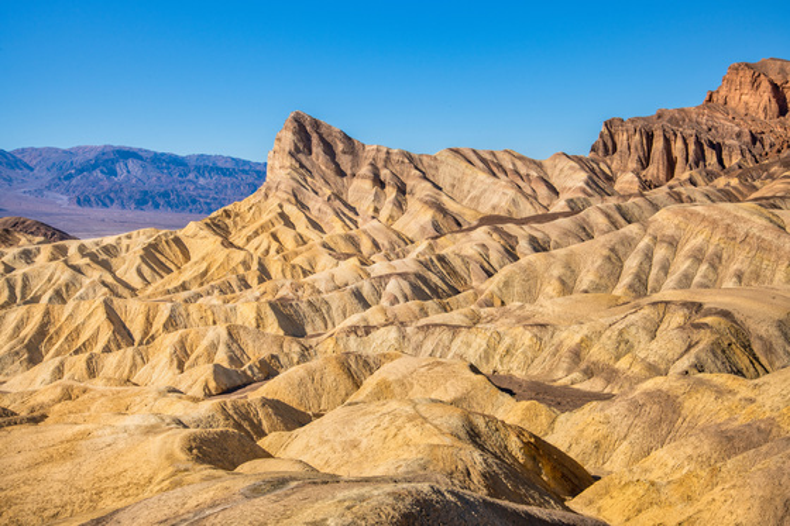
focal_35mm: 42
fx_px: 921
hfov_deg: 46.4
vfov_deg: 31.9
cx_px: 395
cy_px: 263
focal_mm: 42
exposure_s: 1/200
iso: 125
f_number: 18
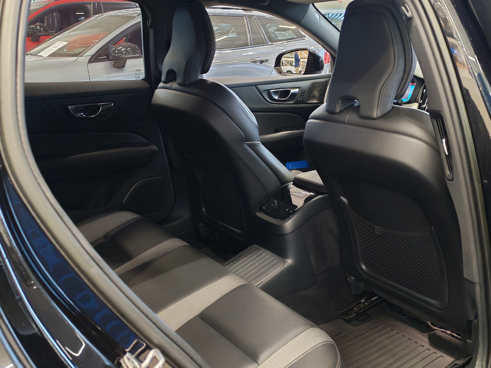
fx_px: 567
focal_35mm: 40
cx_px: 275
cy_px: 179
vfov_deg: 36.0
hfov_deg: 46.7
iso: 1600
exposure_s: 1/50
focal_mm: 6.12
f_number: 1.9
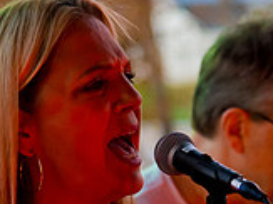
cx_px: 143
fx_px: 4232
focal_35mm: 537
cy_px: 204
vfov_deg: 2.8
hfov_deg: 3.7
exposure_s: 1/125
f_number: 4.5
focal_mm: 120
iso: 2500
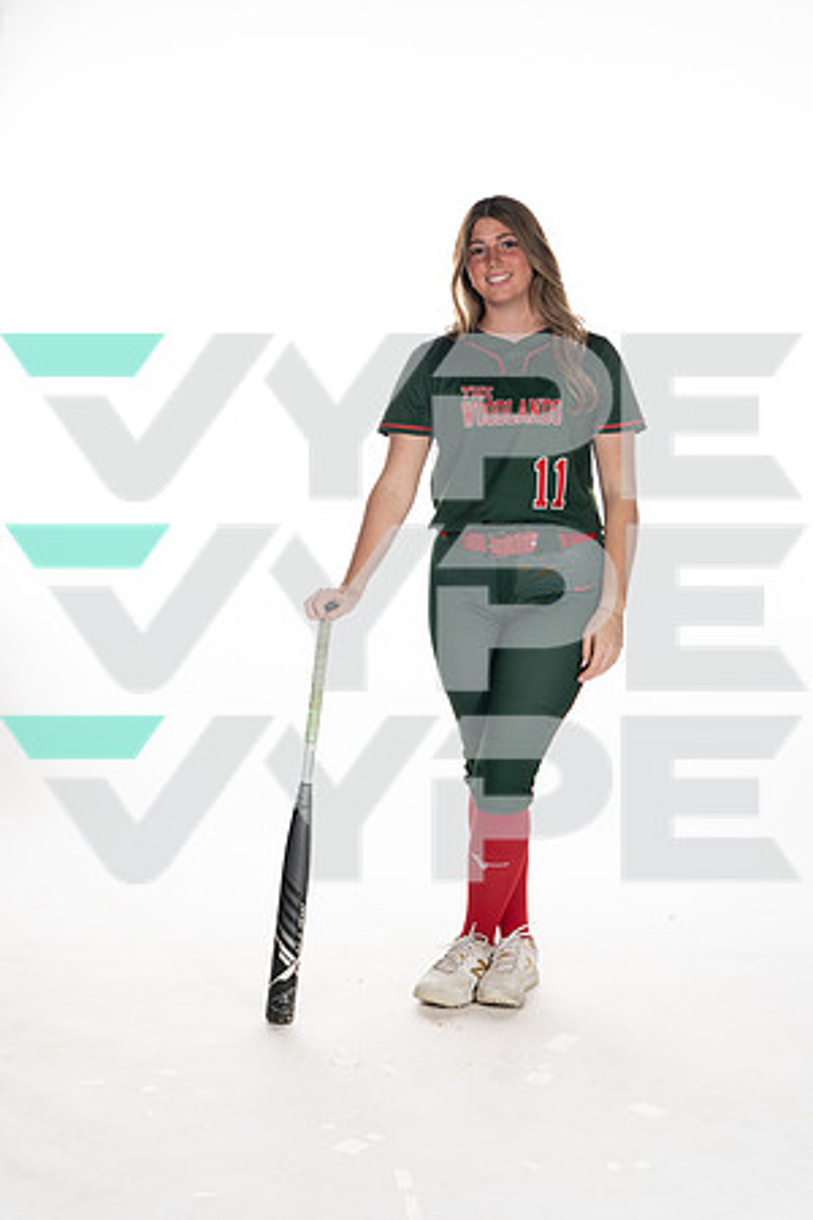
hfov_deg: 27.0
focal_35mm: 50
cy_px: 610
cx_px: 406
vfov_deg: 39.6
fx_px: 1694
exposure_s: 1/250
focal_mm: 50
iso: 400
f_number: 6.3
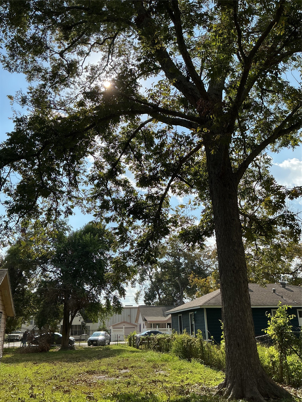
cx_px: 151
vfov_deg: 61.7
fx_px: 337
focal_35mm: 29
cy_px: 201
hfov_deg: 48.2
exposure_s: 1/1912
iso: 25
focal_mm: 3
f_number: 1.8
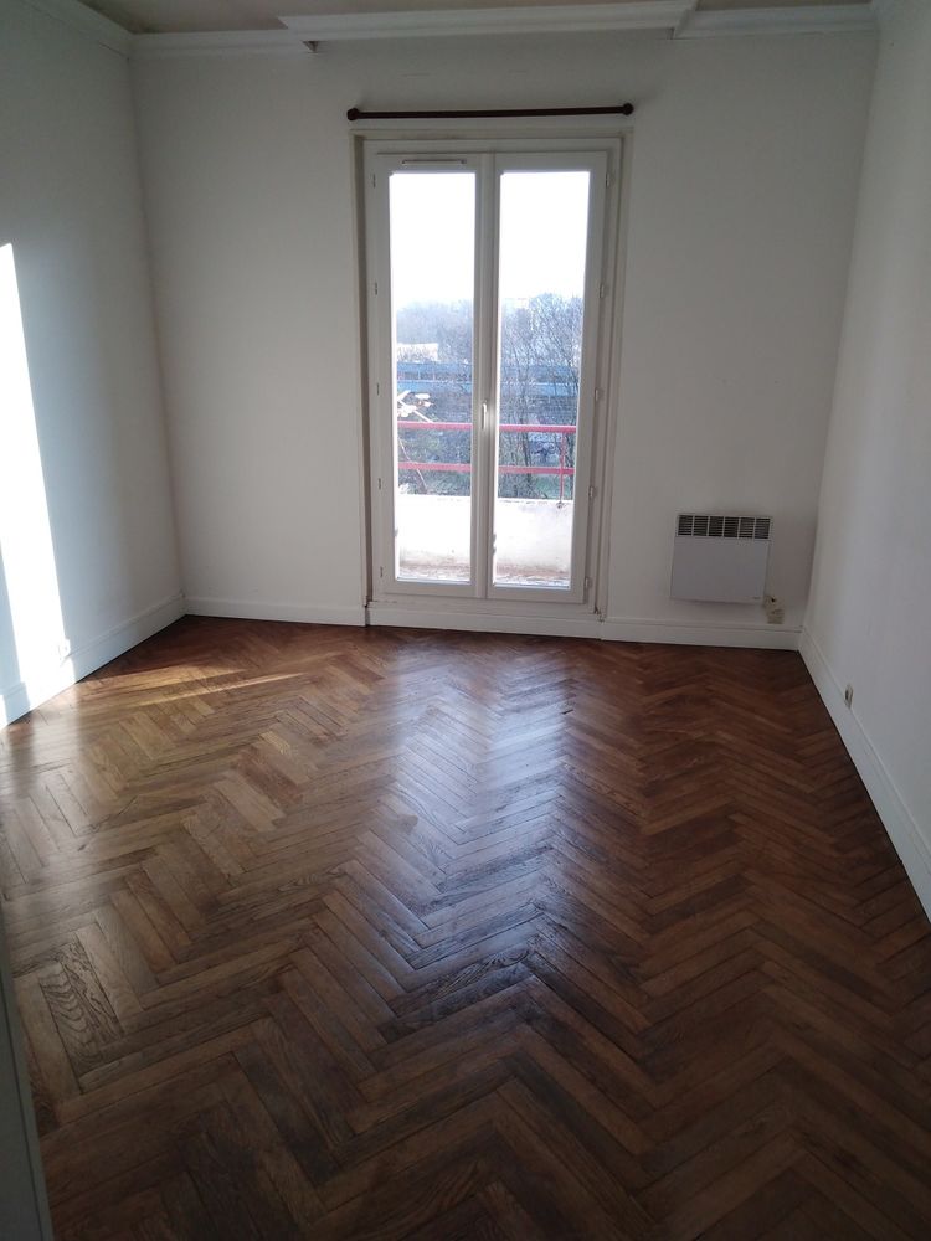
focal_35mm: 26
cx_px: 466
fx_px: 932
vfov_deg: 67.3
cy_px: 620
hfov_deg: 53.1
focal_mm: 3.46
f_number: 2.2
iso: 129
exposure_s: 1/100
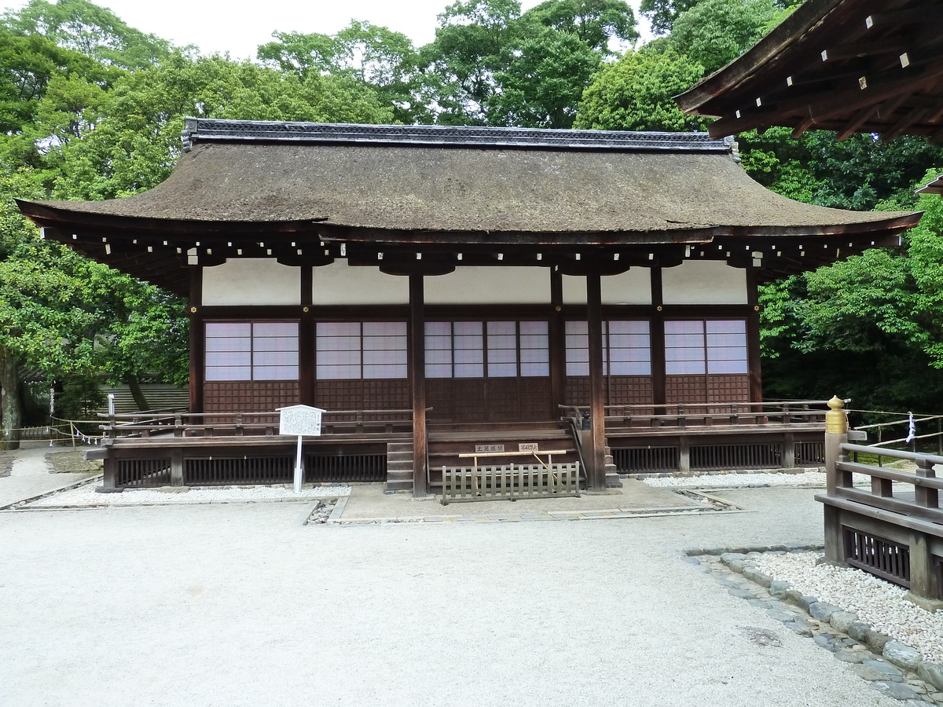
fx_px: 681
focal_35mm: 25
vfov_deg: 54.9
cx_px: 472
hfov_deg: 69.4
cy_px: 354
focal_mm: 4.1
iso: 200
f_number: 4
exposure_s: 1/125
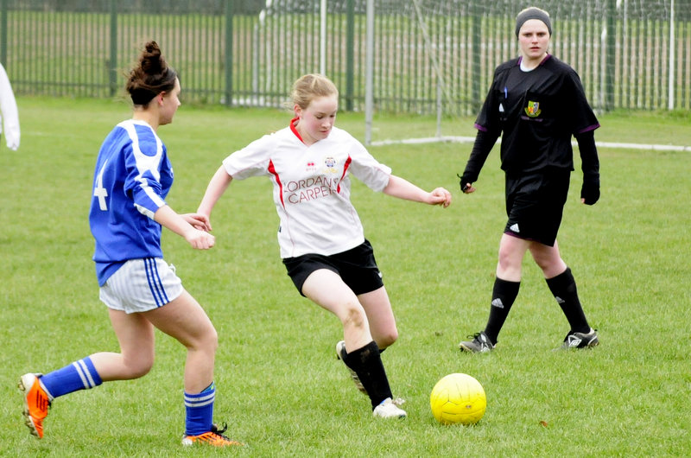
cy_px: 229
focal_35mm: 129
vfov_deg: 10.6
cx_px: 346
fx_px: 2471
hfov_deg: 15.9
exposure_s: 1/800
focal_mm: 86
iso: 1250
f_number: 4.2
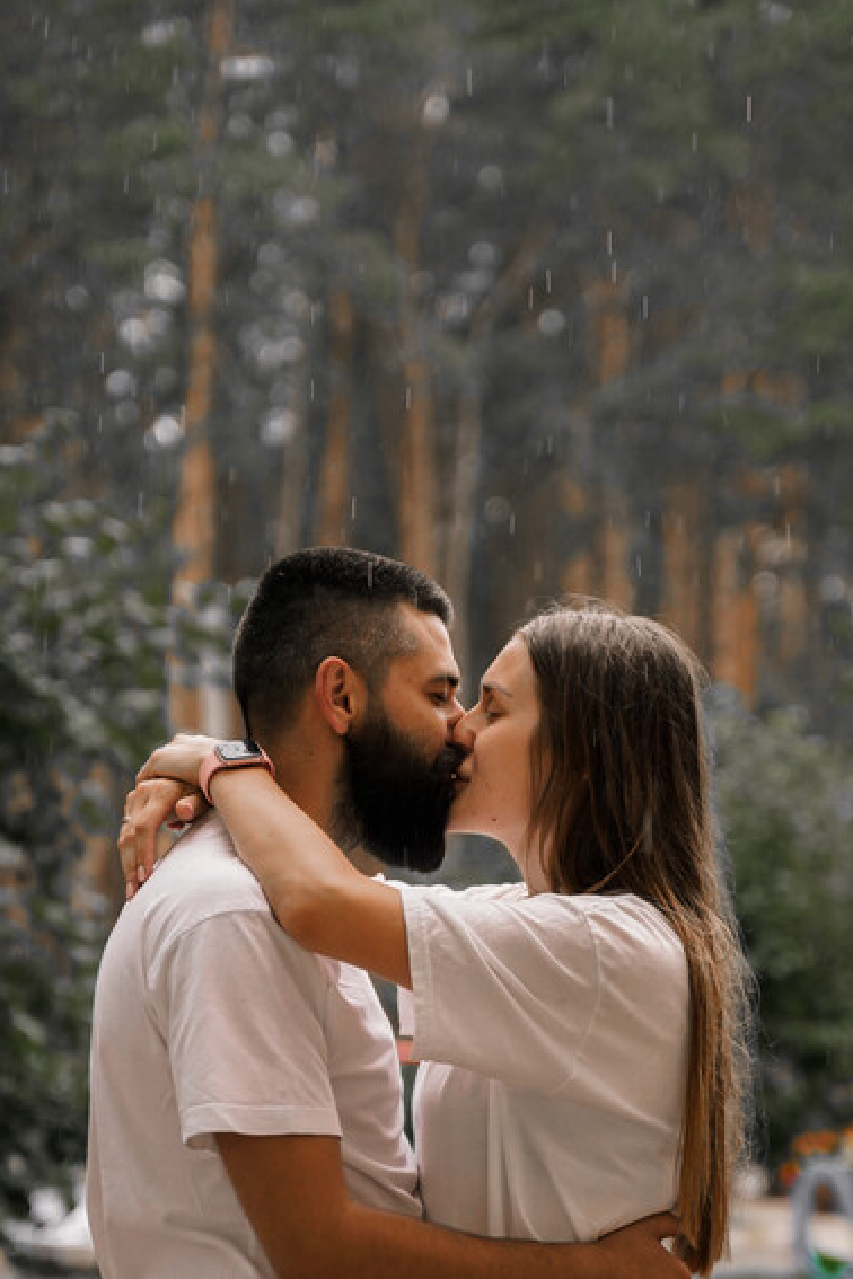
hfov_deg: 11.7
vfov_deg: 17.5
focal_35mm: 117
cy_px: 843
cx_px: 463
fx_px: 4158
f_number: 2.8
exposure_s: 1/320
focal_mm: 75
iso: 2000
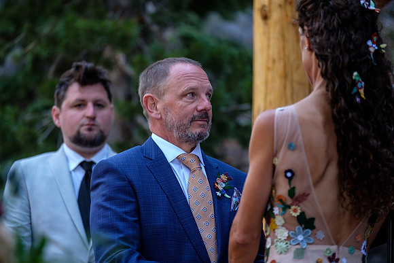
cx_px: 197
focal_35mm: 202
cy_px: 132
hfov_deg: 10.2
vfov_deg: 6.8
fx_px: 2211
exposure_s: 1/150
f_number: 2.8
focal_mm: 134.4
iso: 800
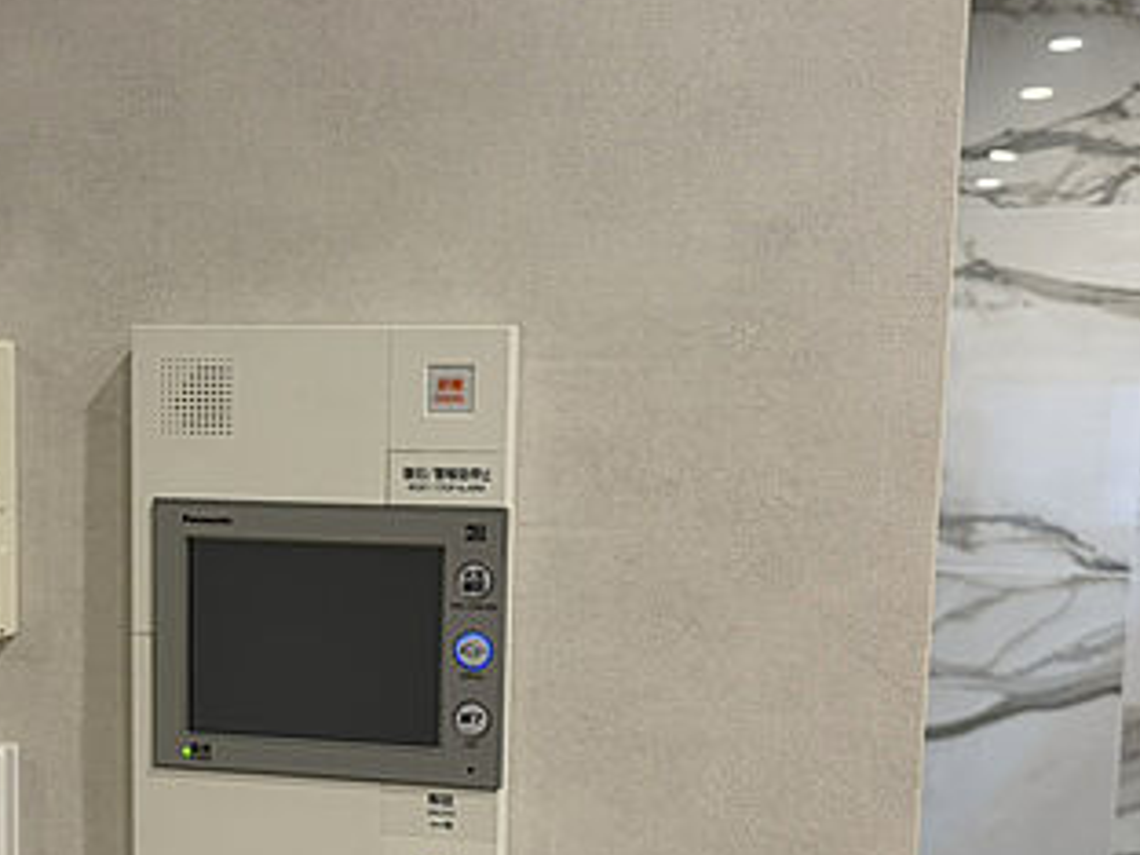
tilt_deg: -6.9
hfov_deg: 37.7
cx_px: 365
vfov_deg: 28.8
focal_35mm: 50
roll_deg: -0.8
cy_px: 618
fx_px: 1647
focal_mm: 5.96
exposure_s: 1/50
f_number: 1.6
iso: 80
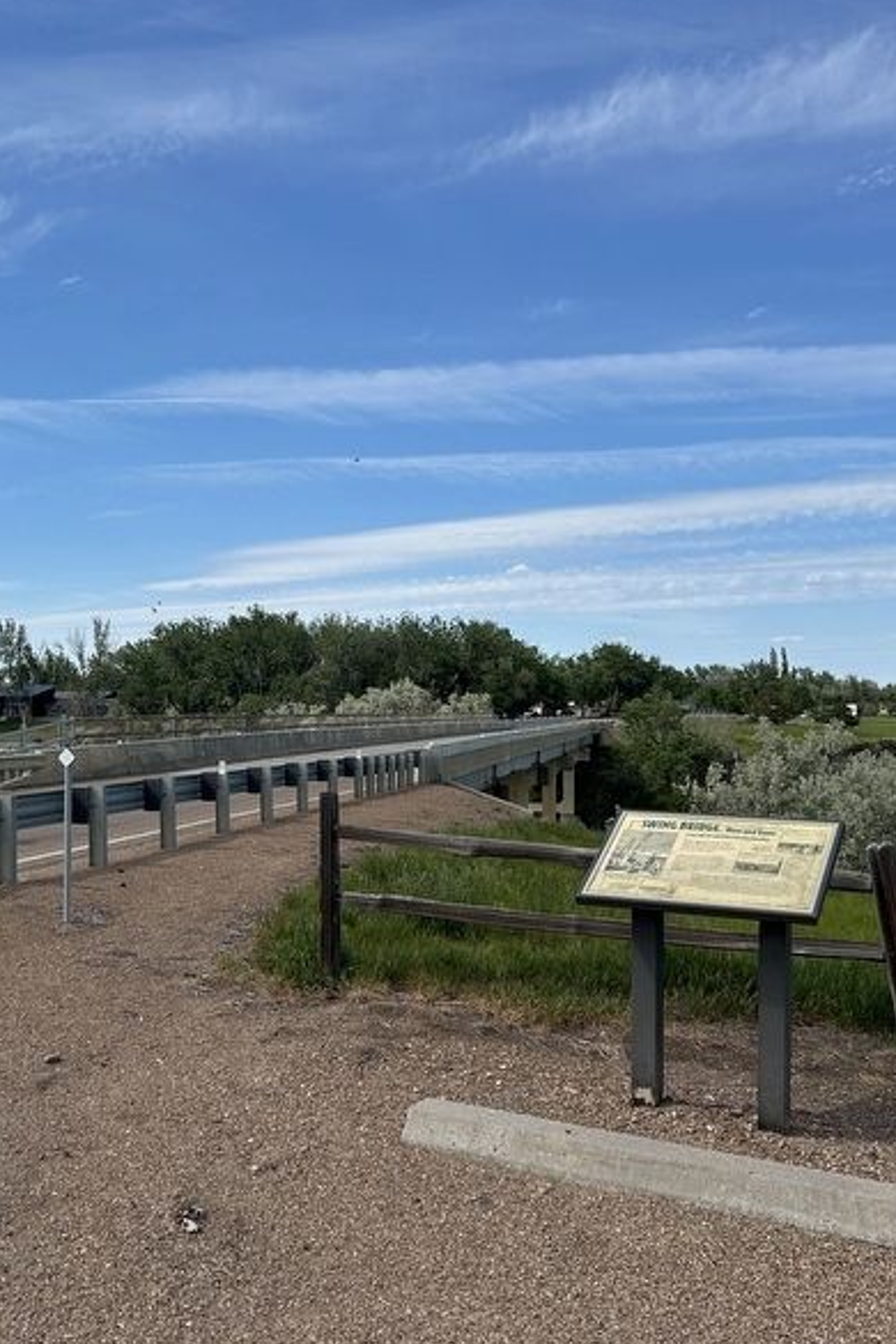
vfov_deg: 51.9
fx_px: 1381
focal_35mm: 37
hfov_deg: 35.9
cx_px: 400
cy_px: 673
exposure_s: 1/4630
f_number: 1.5
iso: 50
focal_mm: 5.7
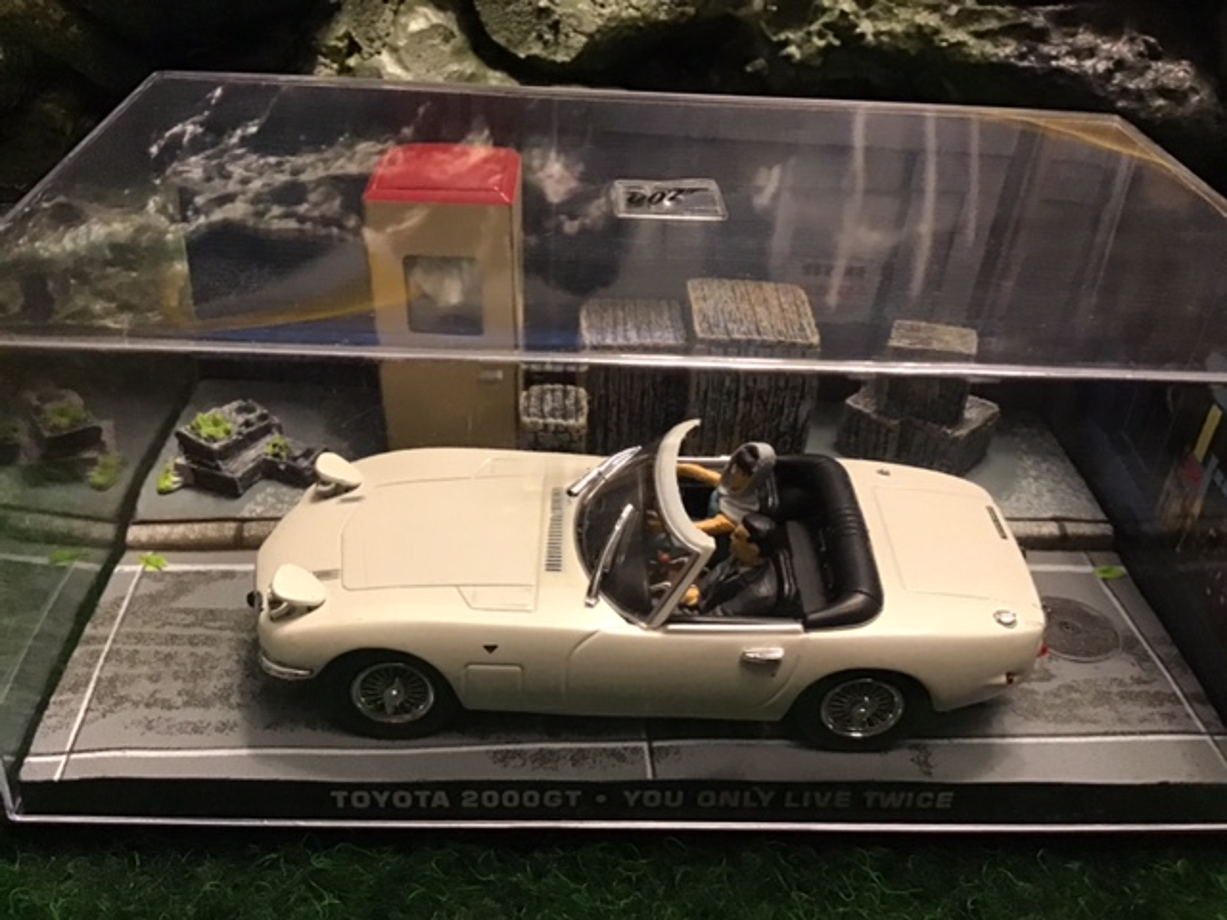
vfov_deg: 45.4
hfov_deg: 58.4
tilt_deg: -36.3
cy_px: 460
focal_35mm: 31
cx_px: 614
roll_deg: -5.2
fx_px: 1099
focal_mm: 3.3
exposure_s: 1/17
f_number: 2.4
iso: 200
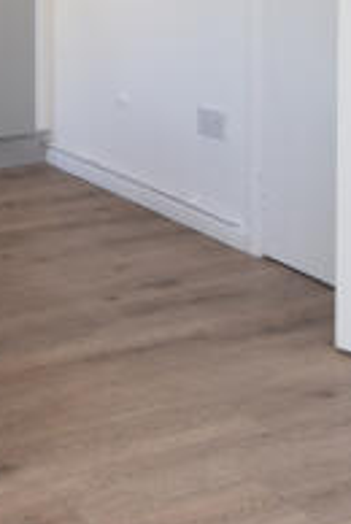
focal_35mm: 79
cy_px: -12
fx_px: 1151
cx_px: -40
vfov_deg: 24.4
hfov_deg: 16.8
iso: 400
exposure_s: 1/80
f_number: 4.5
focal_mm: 10
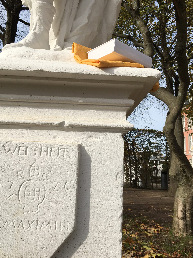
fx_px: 245
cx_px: 96
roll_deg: -4.0
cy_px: 116
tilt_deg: +11.1
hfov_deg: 42.9
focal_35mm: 33
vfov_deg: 55.3
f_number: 2.2
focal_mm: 4.15
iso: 25
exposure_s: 1/1425
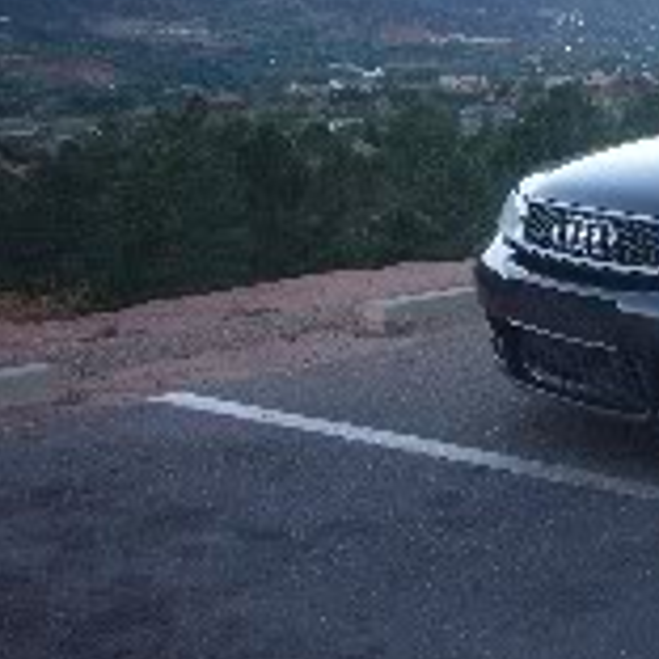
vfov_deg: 22.7
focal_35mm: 75
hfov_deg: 21.2
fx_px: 1615
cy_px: 135
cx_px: 824
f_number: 3
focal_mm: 5.4
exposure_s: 1/125
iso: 80
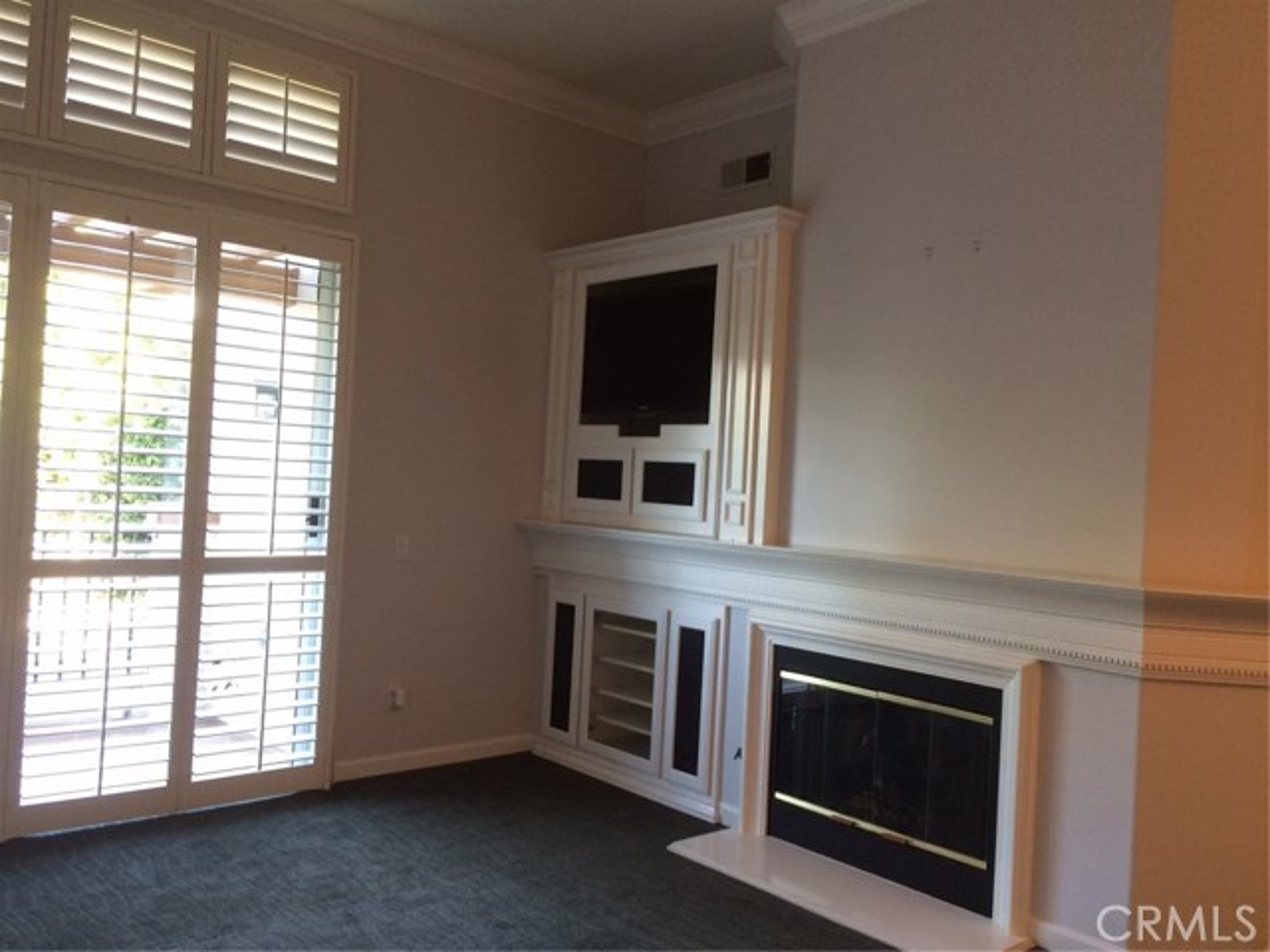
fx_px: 1064
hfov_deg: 61.7
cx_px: 635
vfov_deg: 48.2
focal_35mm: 29
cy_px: 476
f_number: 2.2
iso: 80
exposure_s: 1/30
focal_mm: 4.15
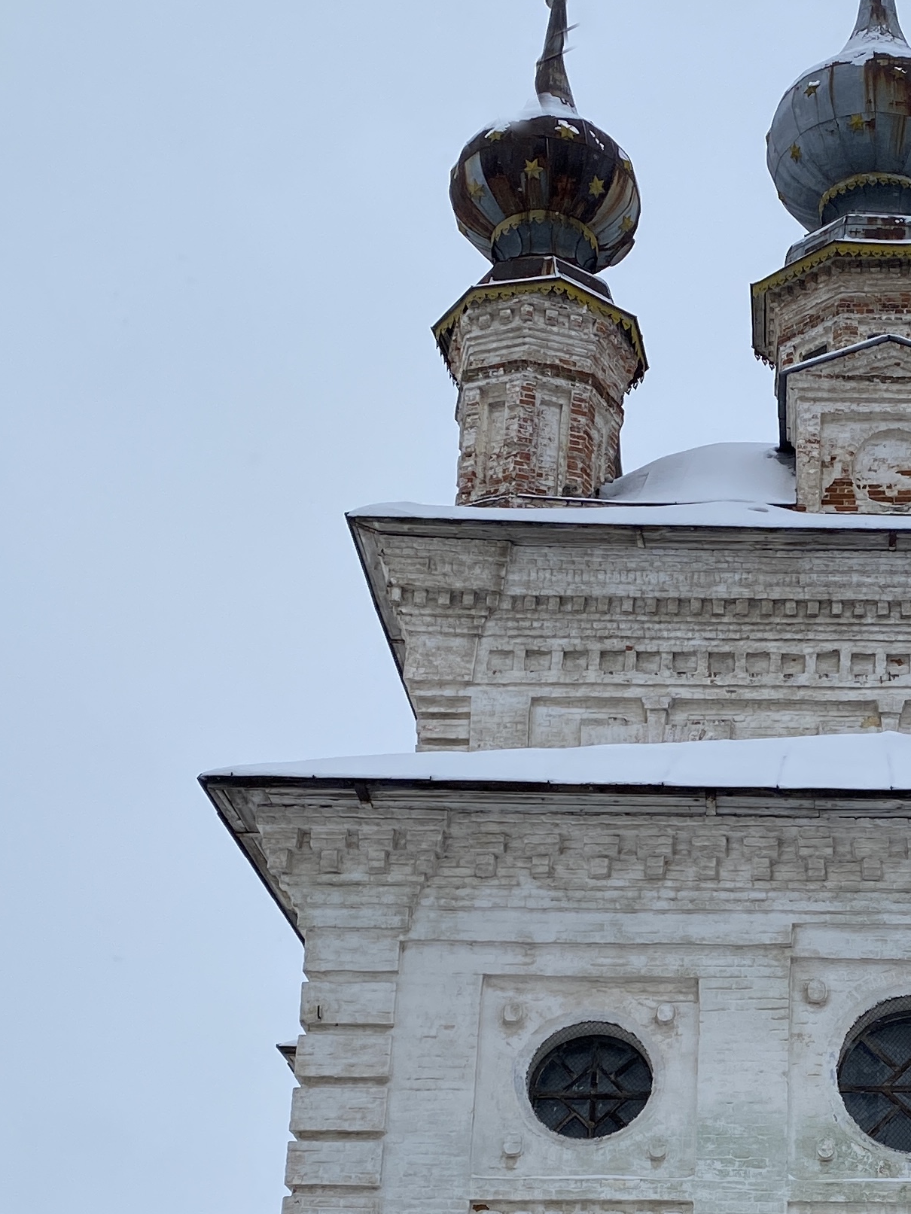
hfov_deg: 21.8
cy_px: 1051
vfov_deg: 28.8
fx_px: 2281
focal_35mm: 65
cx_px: 893
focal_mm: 4.25
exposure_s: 1/772
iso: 32
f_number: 1.8
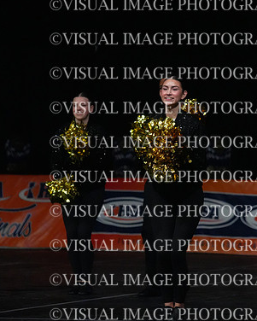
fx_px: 2889
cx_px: 173
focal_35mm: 304
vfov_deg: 6.4
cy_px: 159
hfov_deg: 5.1
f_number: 5.6
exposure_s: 1/1000
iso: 12800
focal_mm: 210
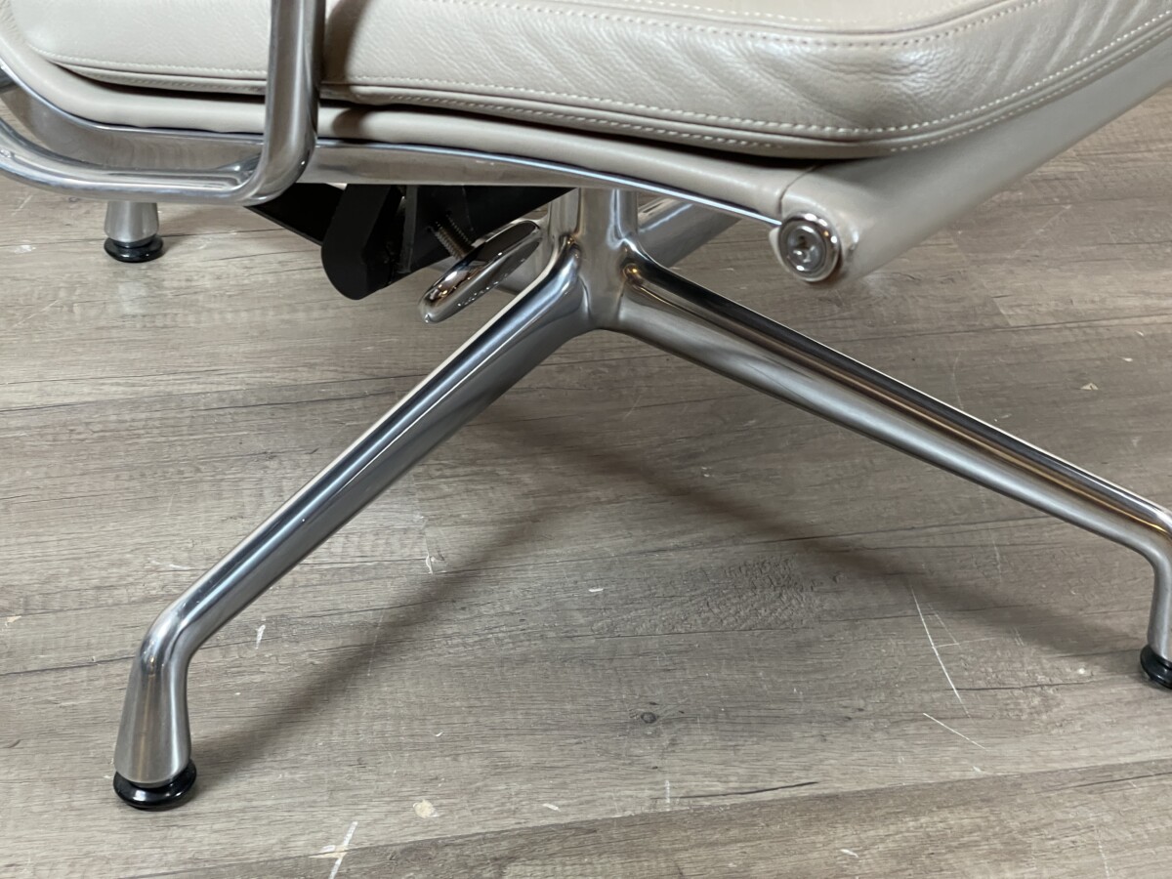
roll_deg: -0.8
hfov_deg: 30.3
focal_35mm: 64
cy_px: 440
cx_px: 586
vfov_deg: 22.9
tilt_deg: -36.5
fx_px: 2167
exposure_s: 1/50
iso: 200
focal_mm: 7.5
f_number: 2.2
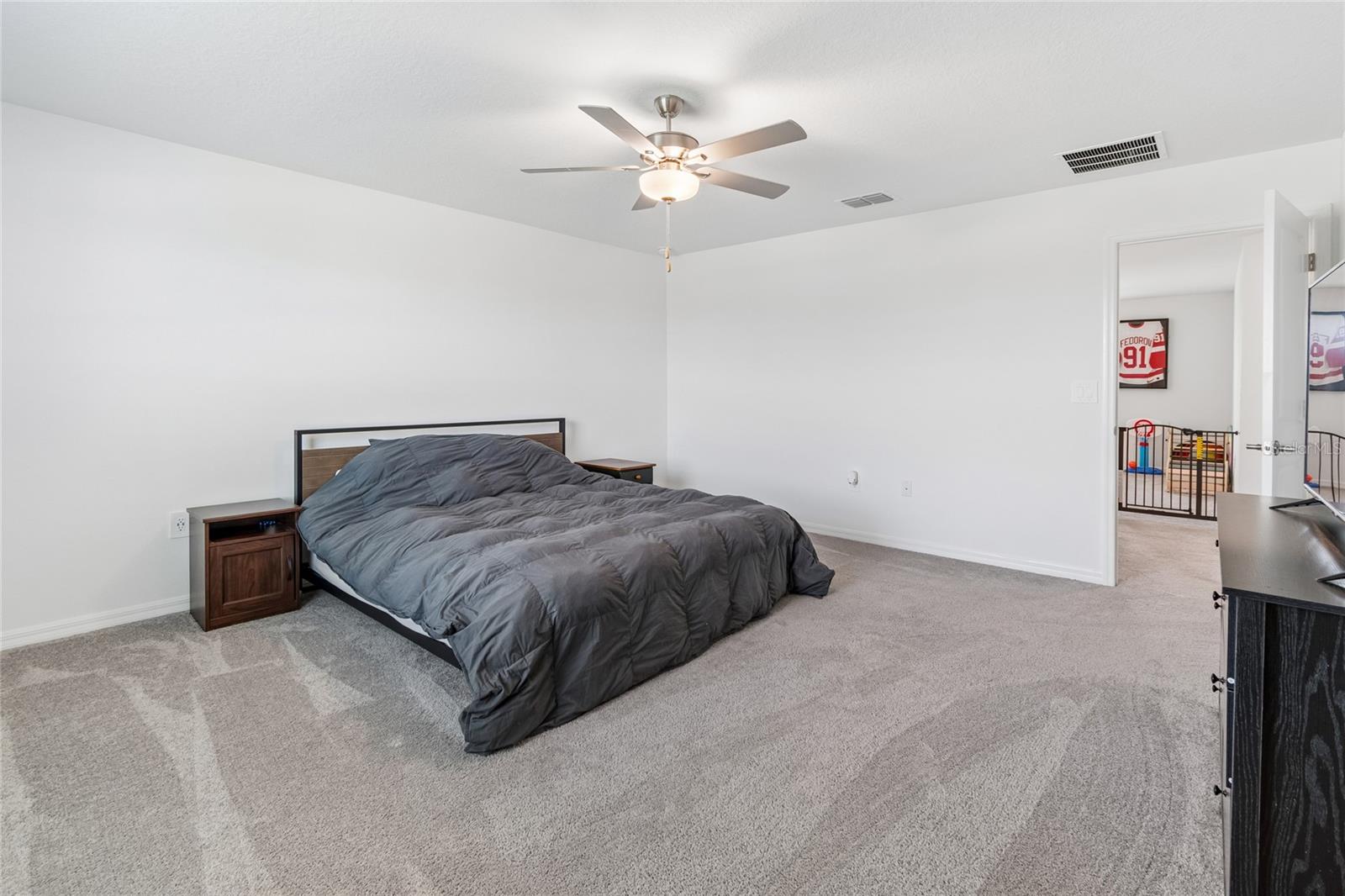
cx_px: 672
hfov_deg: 100.4
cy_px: 448
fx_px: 560
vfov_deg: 77.3
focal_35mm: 15
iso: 100
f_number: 7.1
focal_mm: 10
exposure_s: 1/6
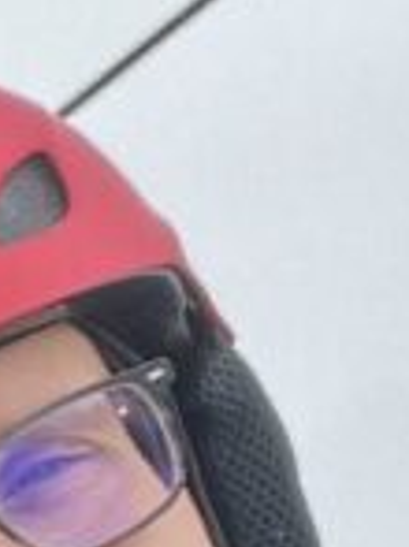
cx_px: -786
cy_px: 592
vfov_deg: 10.6
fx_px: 2903
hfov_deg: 7.2
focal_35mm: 184
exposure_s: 1/711
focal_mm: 2.71
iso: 32
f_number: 2.2
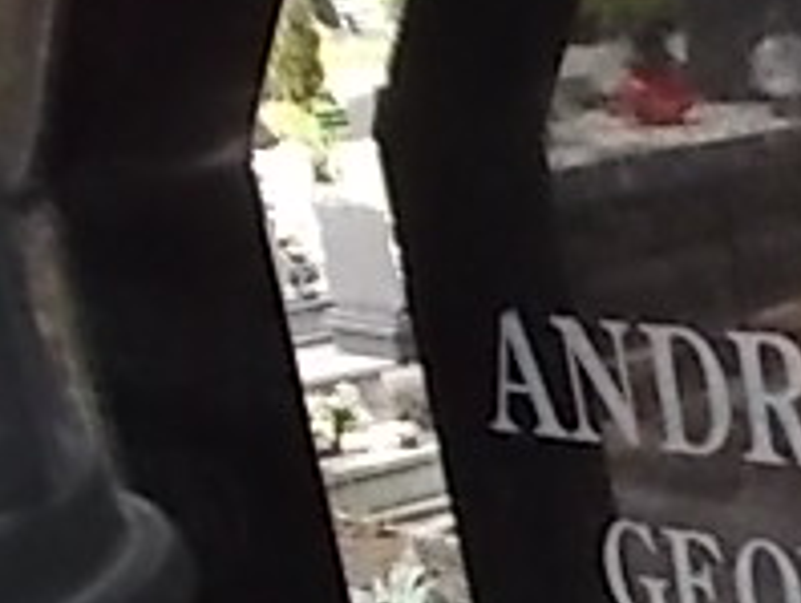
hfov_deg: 19.5
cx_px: 1282
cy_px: 684
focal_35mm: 84
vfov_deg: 17.0
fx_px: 1946
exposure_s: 1/250
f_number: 3.2
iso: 250
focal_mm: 4.6
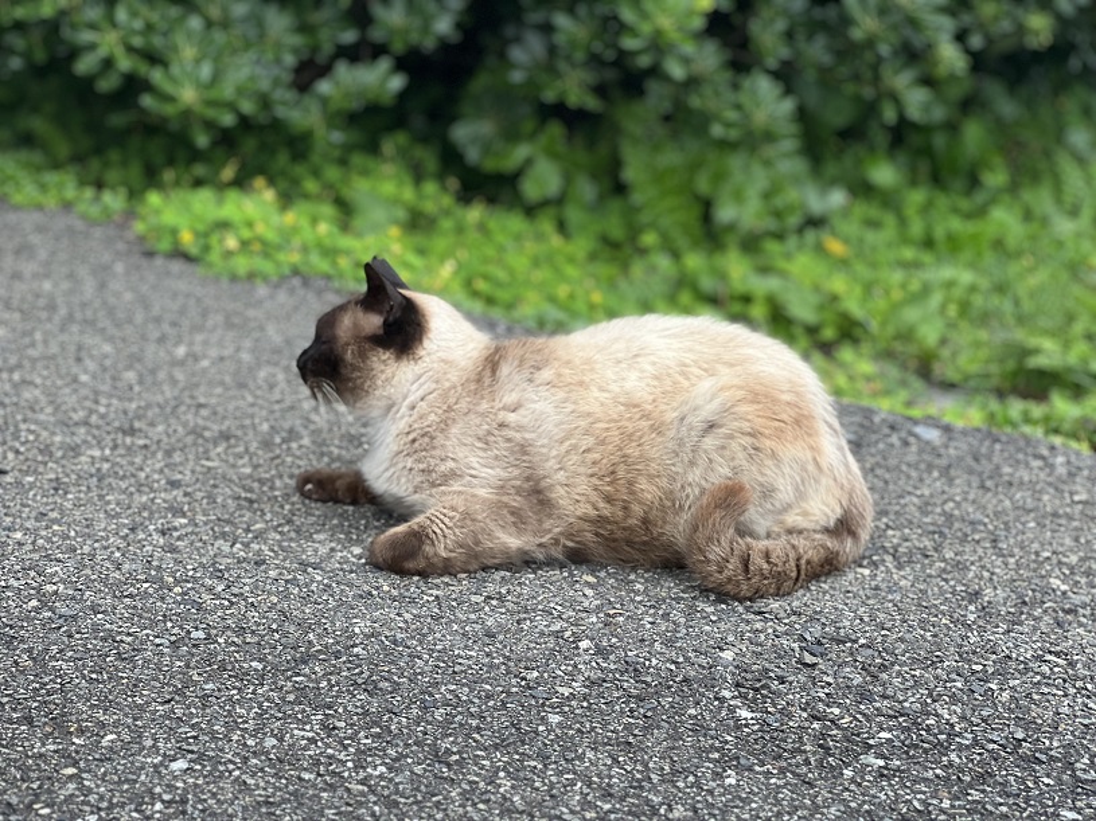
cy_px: 410
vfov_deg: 19.1
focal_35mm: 77
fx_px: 2438
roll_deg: +0.7
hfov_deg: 25.3
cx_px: 548
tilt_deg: -13.6
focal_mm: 9
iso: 40
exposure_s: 1/121
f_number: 2.8
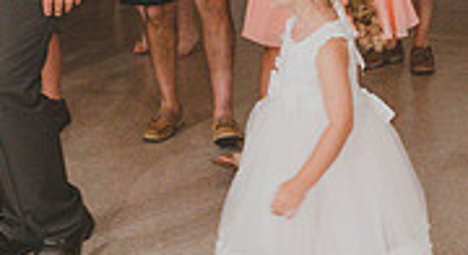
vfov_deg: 10.7
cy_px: -30
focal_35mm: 109
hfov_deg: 19.4
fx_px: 1342
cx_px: 424
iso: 3200
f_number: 2.8
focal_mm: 26
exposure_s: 1/100
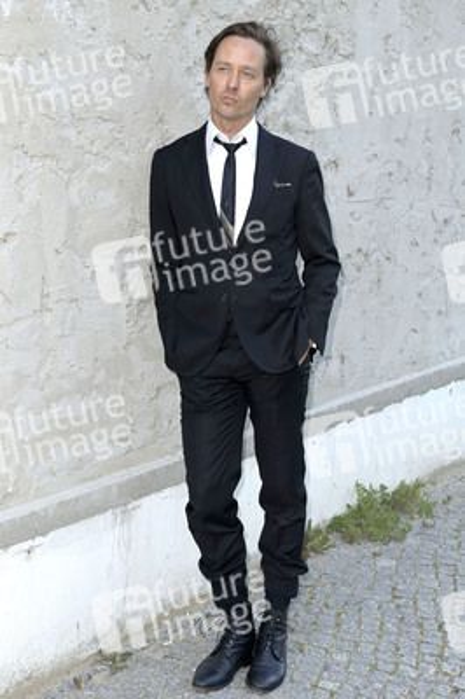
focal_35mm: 60
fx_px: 1164
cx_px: 232
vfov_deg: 33.4
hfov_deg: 22.6
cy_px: 350
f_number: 5.6
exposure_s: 1/160
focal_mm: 60
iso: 640
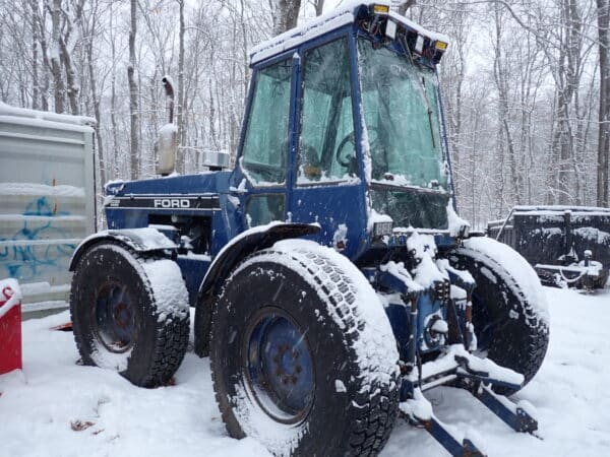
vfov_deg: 54.9
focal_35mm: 25
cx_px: 305
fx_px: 441
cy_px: 228
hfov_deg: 69.4
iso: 200
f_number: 2
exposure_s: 1/80
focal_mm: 4.5
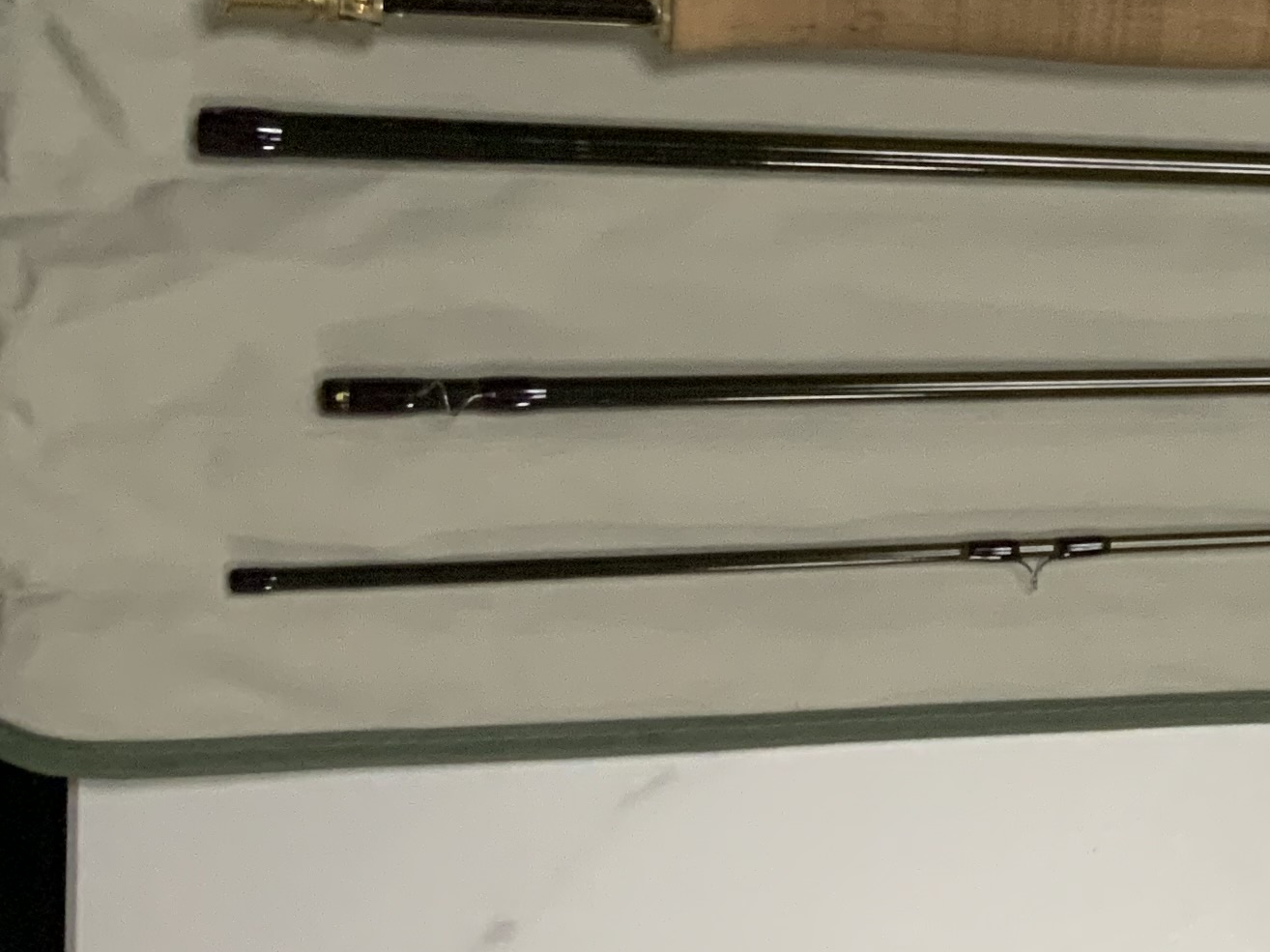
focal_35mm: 89
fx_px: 3265
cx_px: 1856
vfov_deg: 16.5
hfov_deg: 19.4
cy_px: 226
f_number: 1.8
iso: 125
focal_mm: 3
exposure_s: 1/60
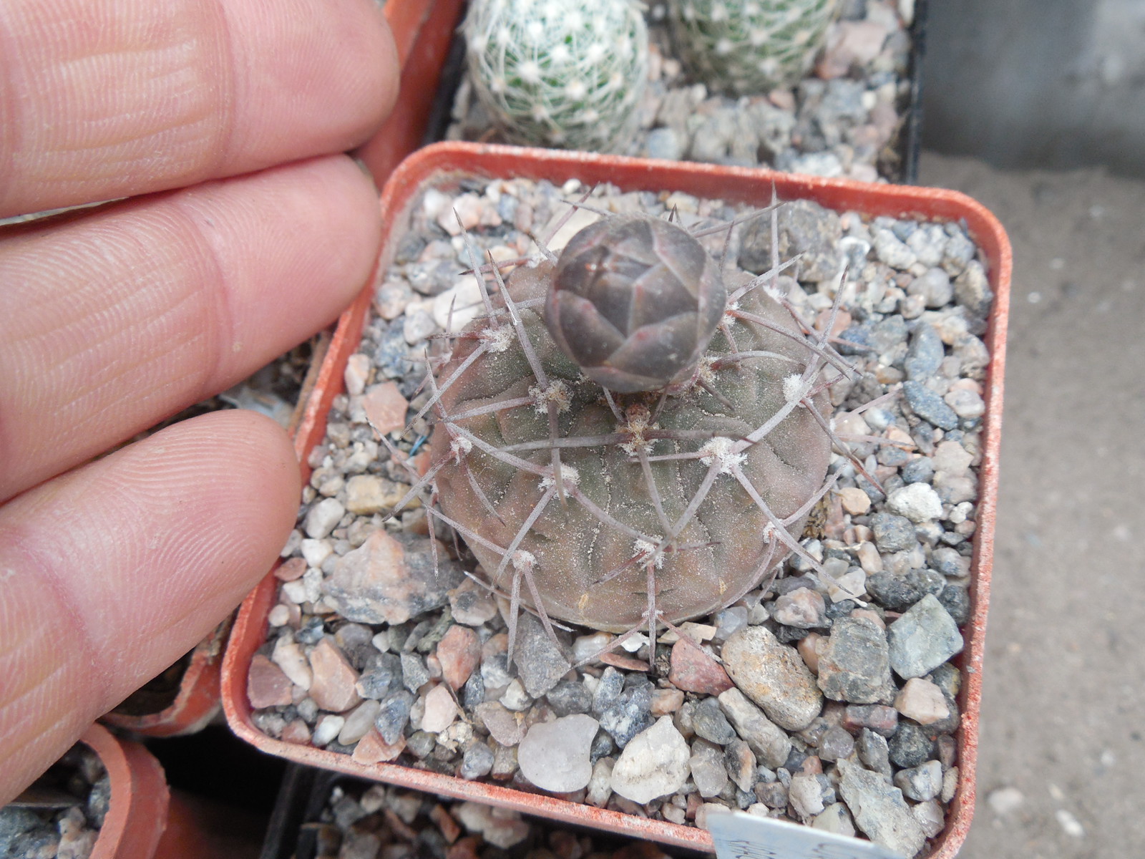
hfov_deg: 58.4
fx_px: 1025
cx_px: 572
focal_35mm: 31
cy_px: 430
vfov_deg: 45.4
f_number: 3.6
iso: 220
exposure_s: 1/30
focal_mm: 5.6
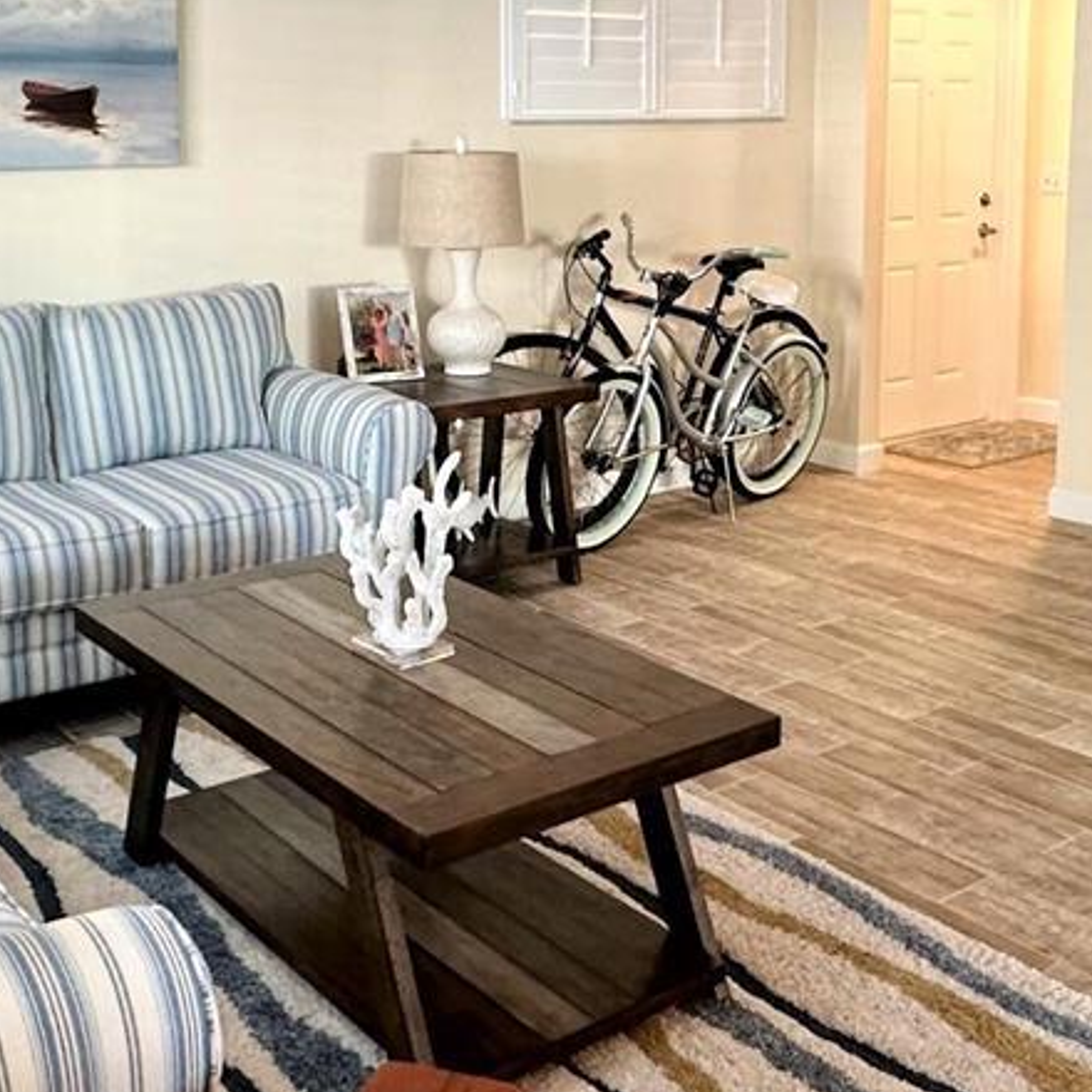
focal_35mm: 45
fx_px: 1606
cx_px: 576
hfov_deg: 37.5
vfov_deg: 36.9
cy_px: 318
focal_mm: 2.22
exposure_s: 1/60
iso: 160
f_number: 2.2
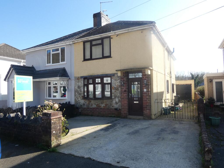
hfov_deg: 71.6
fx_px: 155
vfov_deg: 56.8
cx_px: 112
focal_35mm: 24
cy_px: 84
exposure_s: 1/500
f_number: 3
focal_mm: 4.3
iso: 80
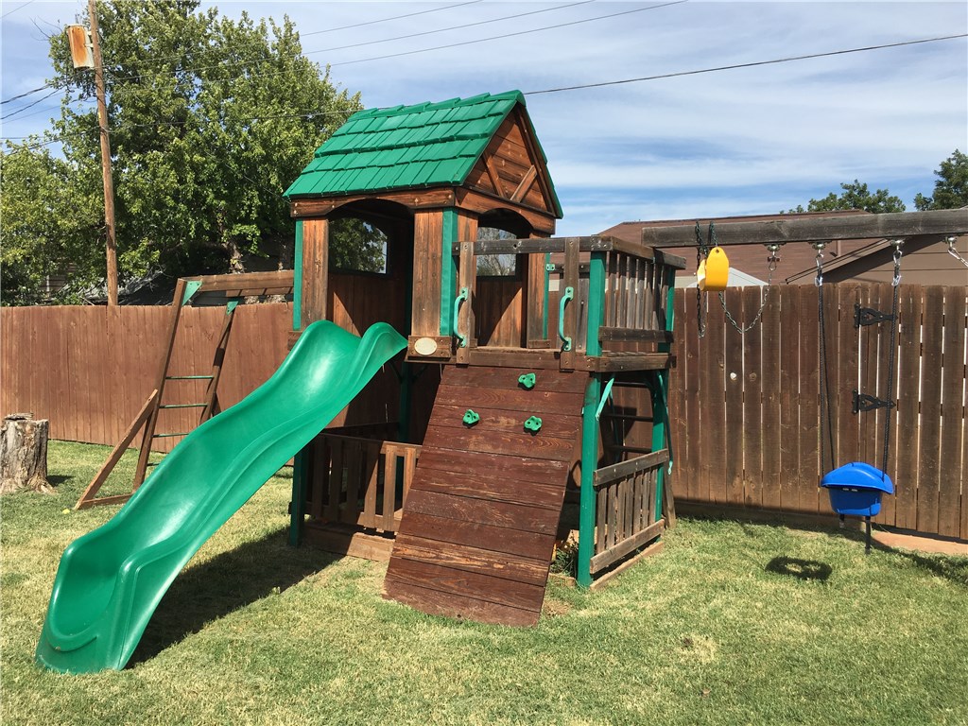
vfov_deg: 48.2
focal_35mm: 29
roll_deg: +0.1
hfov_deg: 61.7
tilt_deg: -1.4
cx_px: 484
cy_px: 363
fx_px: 811
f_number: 2.2
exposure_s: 1/1789
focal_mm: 4.15
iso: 25
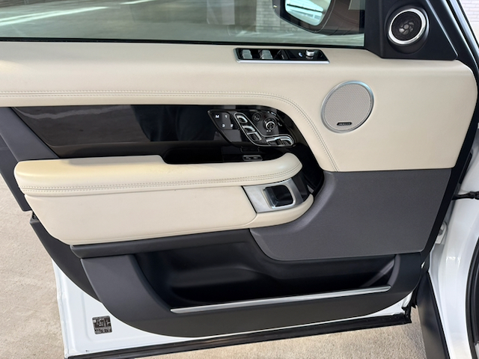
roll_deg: -0.9
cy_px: 180
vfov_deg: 56.8
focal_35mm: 24
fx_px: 332
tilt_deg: -31.7
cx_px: 240
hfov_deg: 71.6
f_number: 1.78
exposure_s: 1/60
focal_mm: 6.76
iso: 250
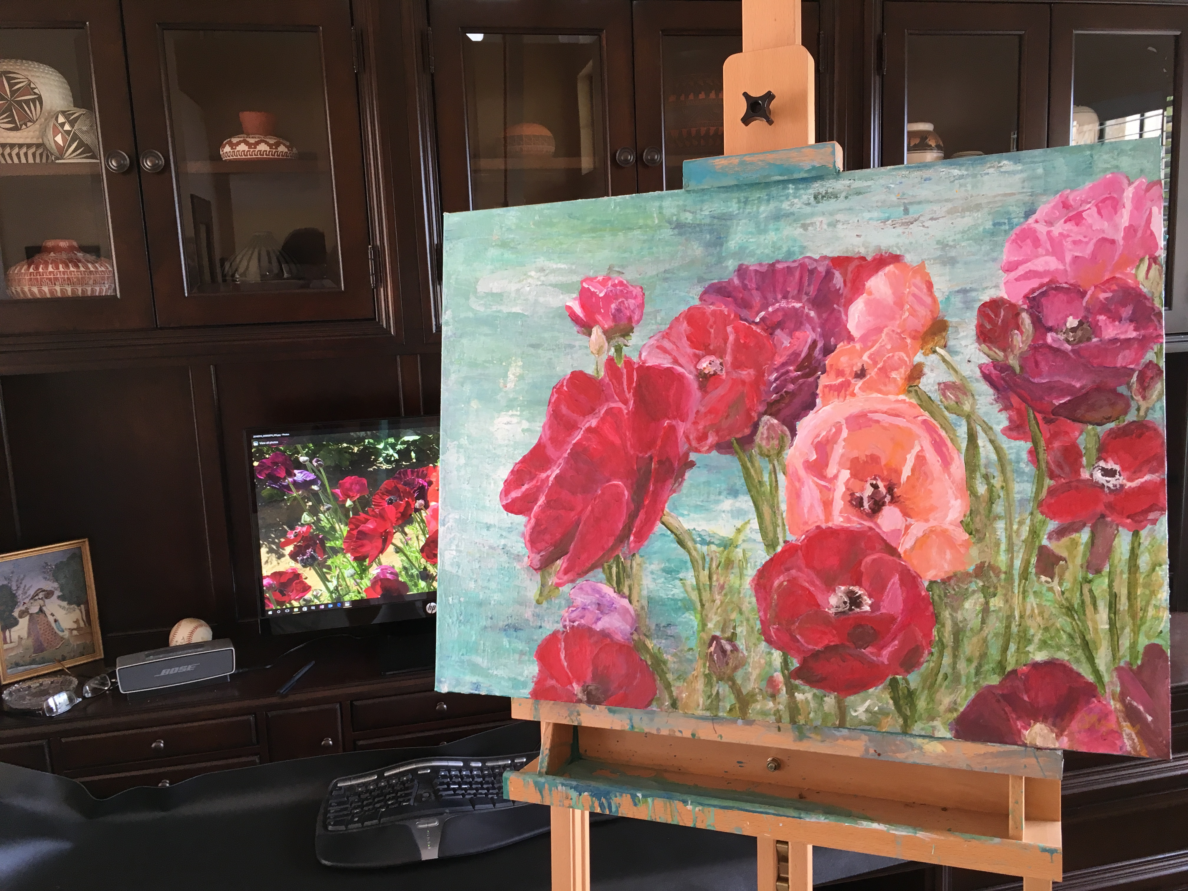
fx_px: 995
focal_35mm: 29
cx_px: 594
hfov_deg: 61.7
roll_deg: +3.1
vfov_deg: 48.2
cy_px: 446
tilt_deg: -10.8
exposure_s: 1/30
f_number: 2.2
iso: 50
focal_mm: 4.15
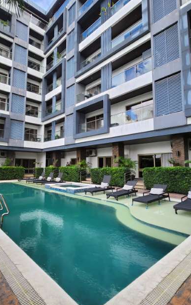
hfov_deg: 62.1
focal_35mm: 19
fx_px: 158
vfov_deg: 88.0
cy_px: 149
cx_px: 88
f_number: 2.2
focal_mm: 1.74
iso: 32
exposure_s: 1/145
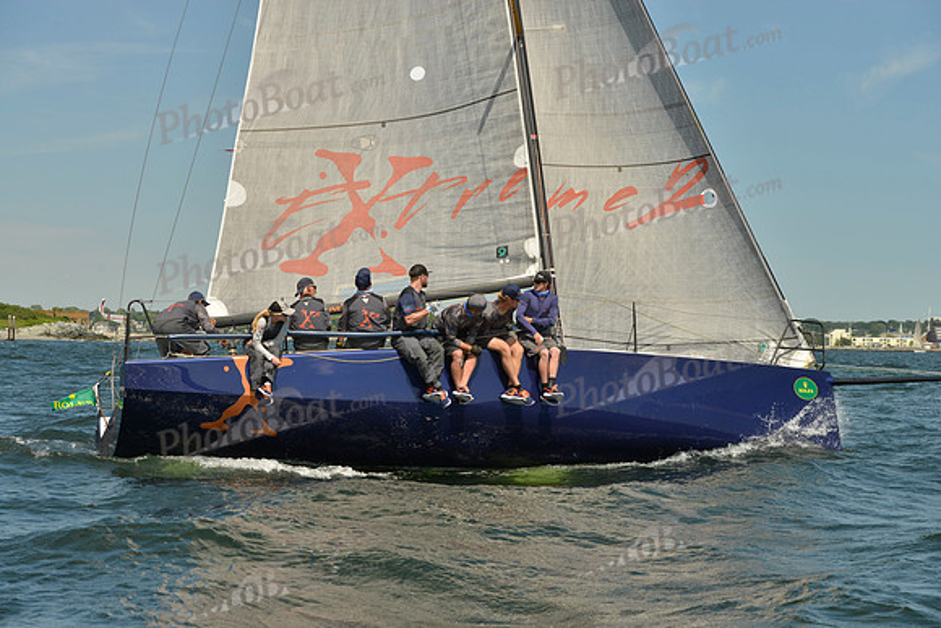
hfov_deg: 28.8
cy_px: 314
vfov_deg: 19.5
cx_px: 470
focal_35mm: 70
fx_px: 1830
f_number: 8
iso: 280
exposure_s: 1/1600
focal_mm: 70
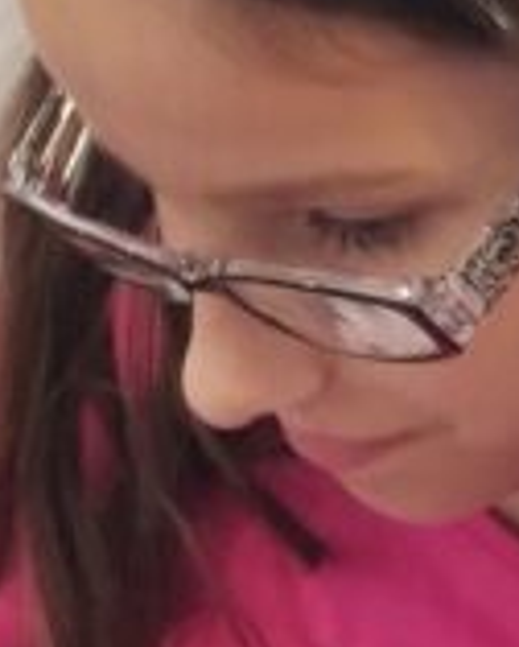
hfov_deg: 9.4
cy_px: 1150
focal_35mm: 165
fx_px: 3162
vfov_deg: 10.9
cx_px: 144
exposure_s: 1/60
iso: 320
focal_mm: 4.25
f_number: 1.7
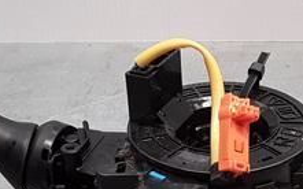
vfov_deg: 15.1
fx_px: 710
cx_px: 225
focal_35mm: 86
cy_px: 149
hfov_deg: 23.9
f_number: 1.9
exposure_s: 1/50
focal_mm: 2.91
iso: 40
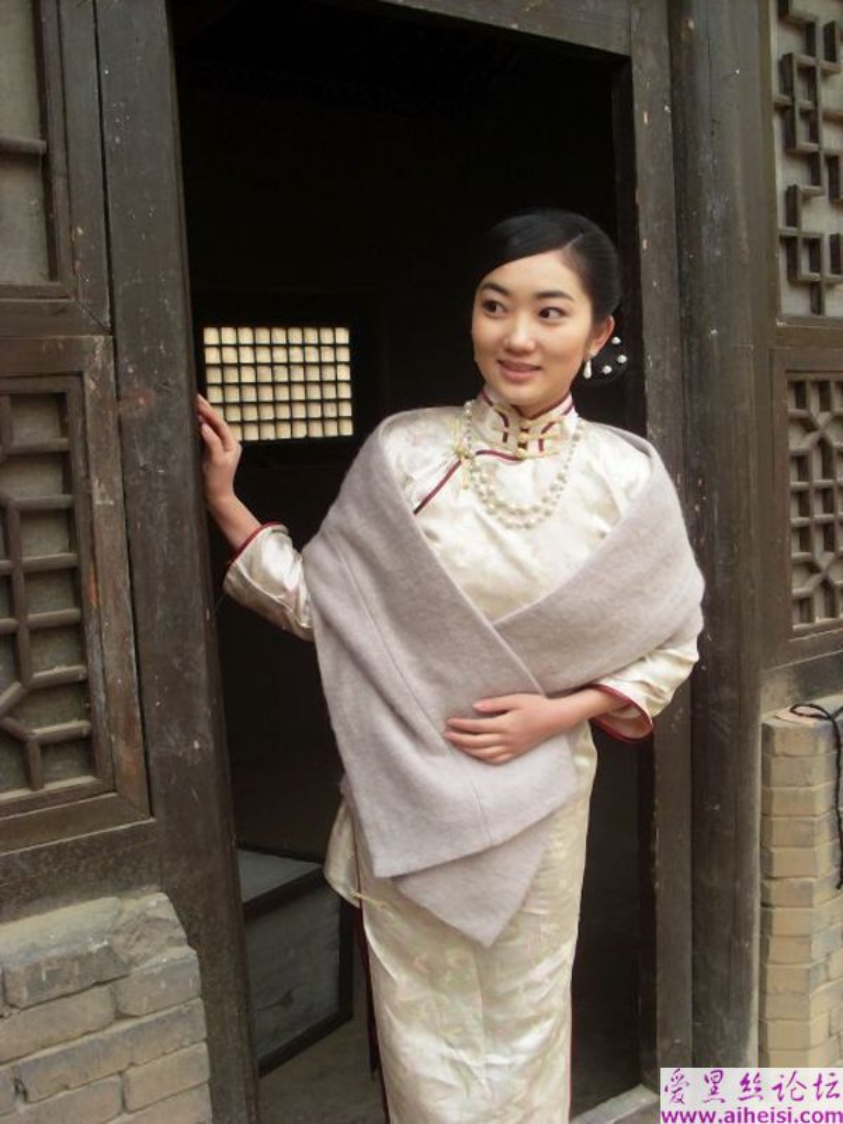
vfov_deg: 49.0
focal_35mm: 38
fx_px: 1234
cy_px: 562
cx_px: 422
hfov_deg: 37.7
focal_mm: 6.3
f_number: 3
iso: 80
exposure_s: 1/125
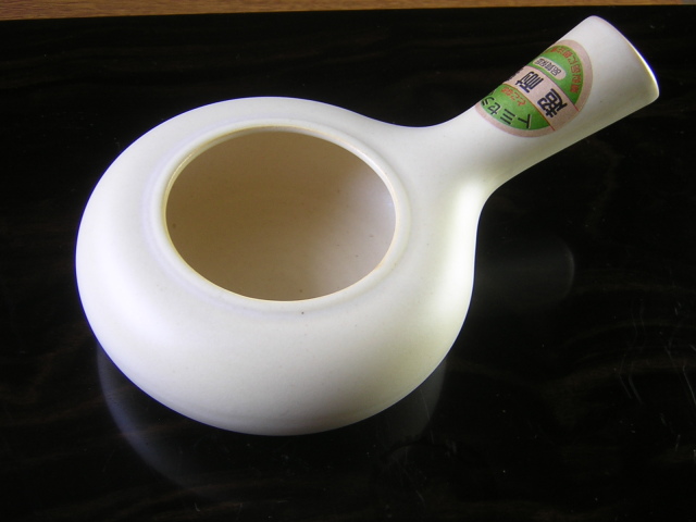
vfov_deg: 33.6
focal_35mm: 43
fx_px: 865
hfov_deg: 43.9
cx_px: 348
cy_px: 261
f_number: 2.8
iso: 100
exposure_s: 1/14.9
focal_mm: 5.6
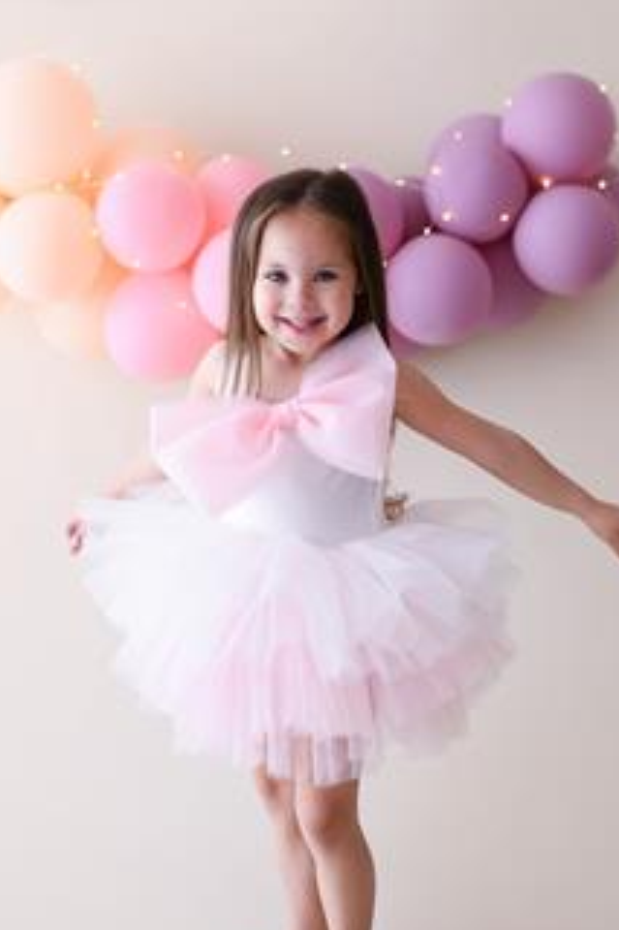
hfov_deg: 21.2
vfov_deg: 31.3
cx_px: 311
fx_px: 1652
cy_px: 373
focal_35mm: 64
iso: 200
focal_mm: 35
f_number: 1.8
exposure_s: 1/250
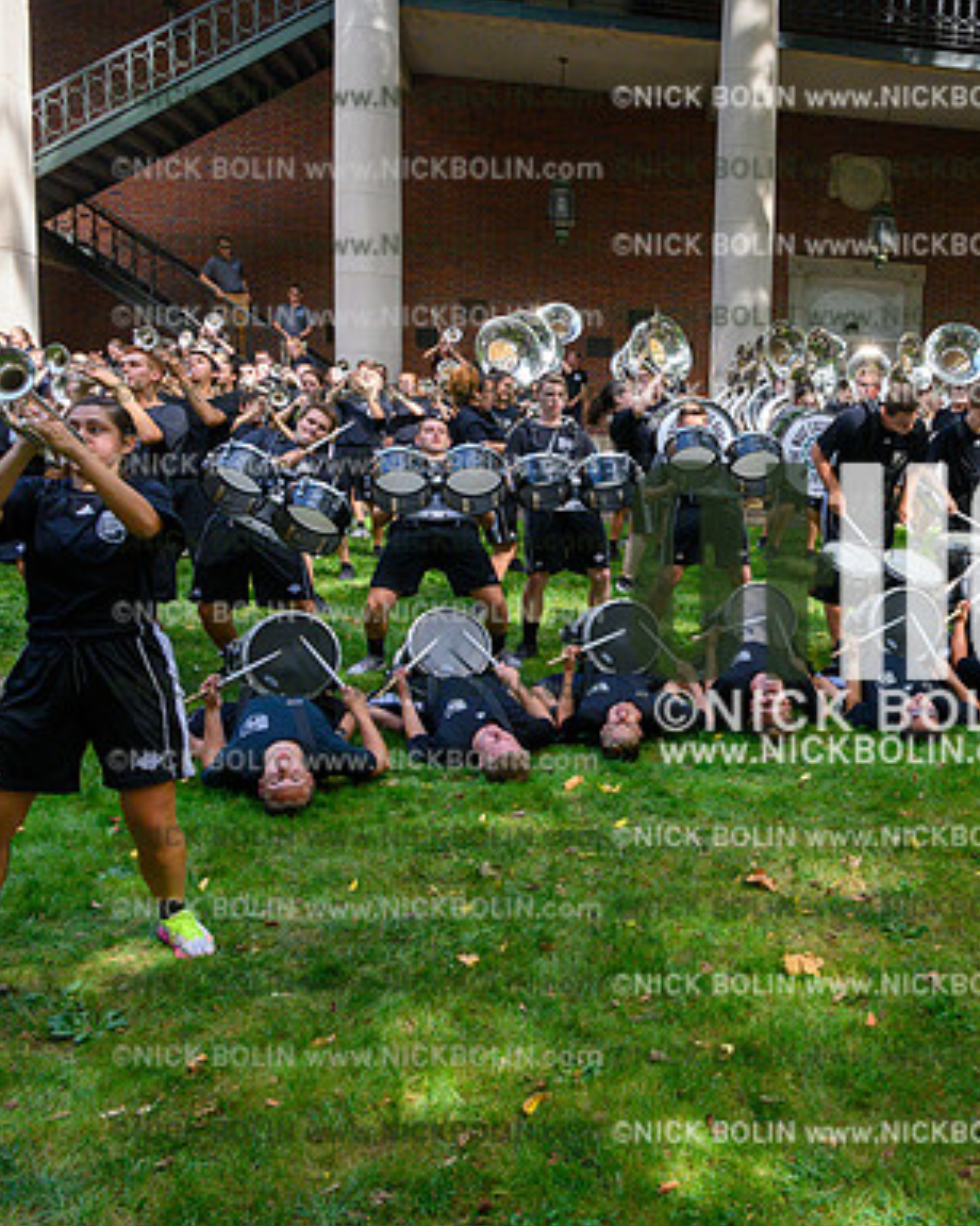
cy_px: 615
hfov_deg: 40.5
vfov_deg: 52.9
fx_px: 1233
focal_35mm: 34
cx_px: 856
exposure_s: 1/500
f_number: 11
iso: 2500
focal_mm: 24
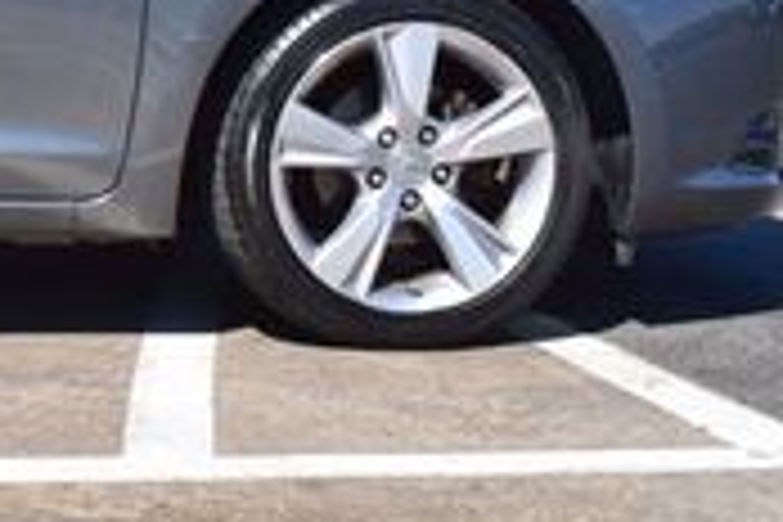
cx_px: -477
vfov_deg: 11.1
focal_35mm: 121
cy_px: -153
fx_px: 2632
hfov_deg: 15.3
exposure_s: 1/500
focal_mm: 22
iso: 220
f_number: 11
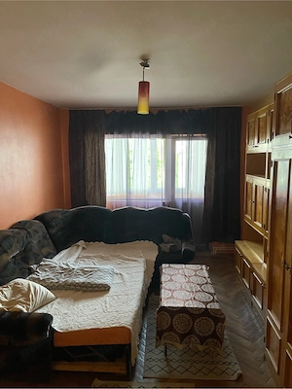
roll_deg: +1.0
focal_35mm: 25
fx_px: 281
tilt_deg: -7.3
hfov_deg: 54.9
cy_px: 194
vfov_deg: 69.4
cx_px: 146
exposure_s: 1/40
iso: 500
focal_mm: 5.1
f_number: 1.6
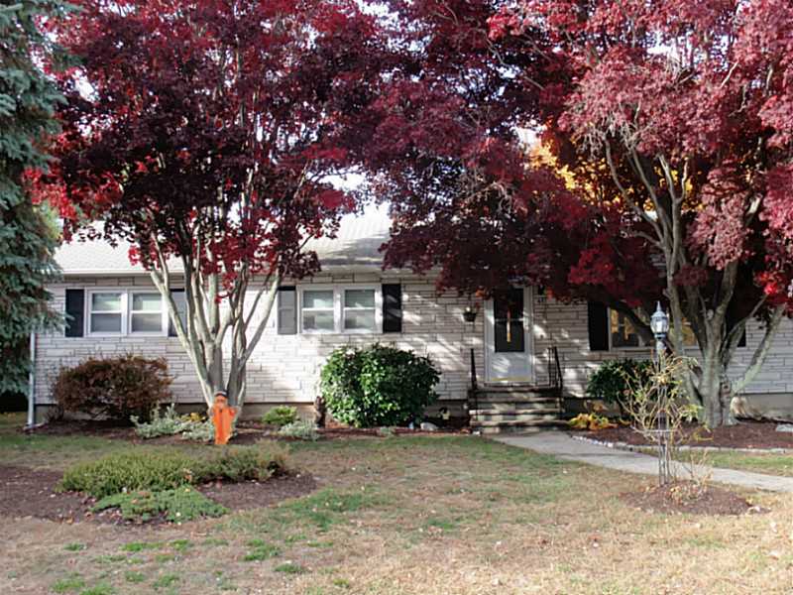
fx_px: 916
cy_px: 298
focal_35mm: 40
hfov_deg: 46.8
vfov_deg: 36.0
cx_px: 396
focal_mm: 7.25
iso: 64
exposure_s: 1/80
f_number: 3.9
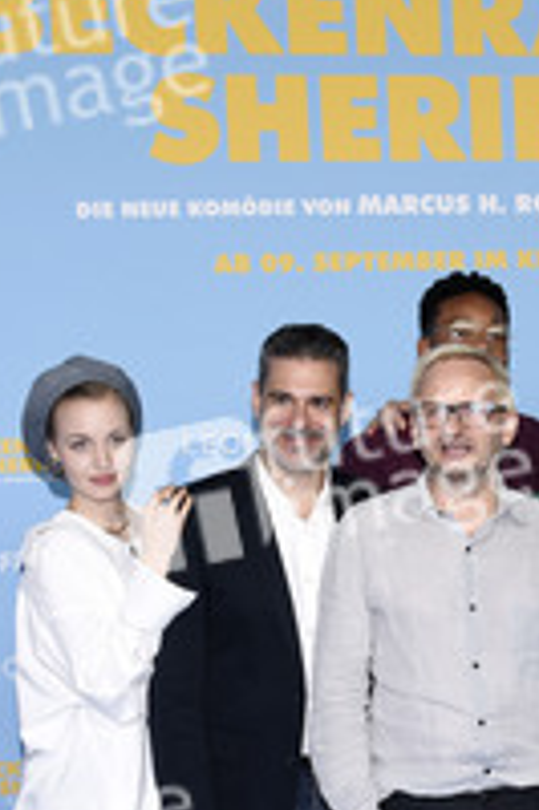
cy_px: 680
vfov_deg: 34.3
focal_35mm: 56
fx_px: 1260
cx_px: 442
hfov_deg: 23.7
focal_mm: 28
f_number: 8
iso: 400
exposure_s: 1/160
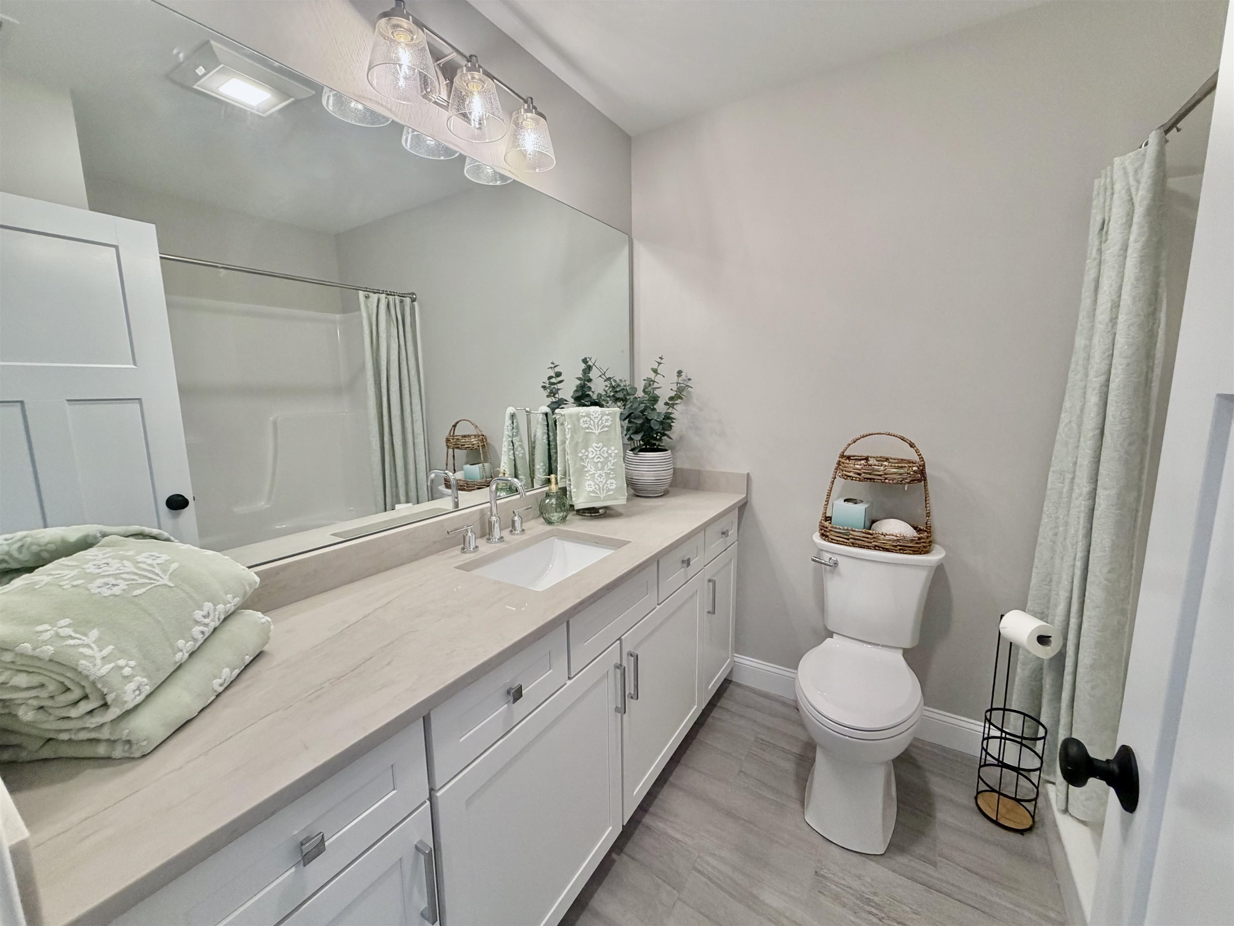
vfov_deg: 85.7
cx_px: 617
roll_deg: +1.1
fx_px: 499
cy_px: 463
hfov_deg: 102.1
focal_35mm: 14
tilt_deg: -8.6
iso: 200
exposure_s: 1/120
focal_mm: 2.22
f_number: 2.2
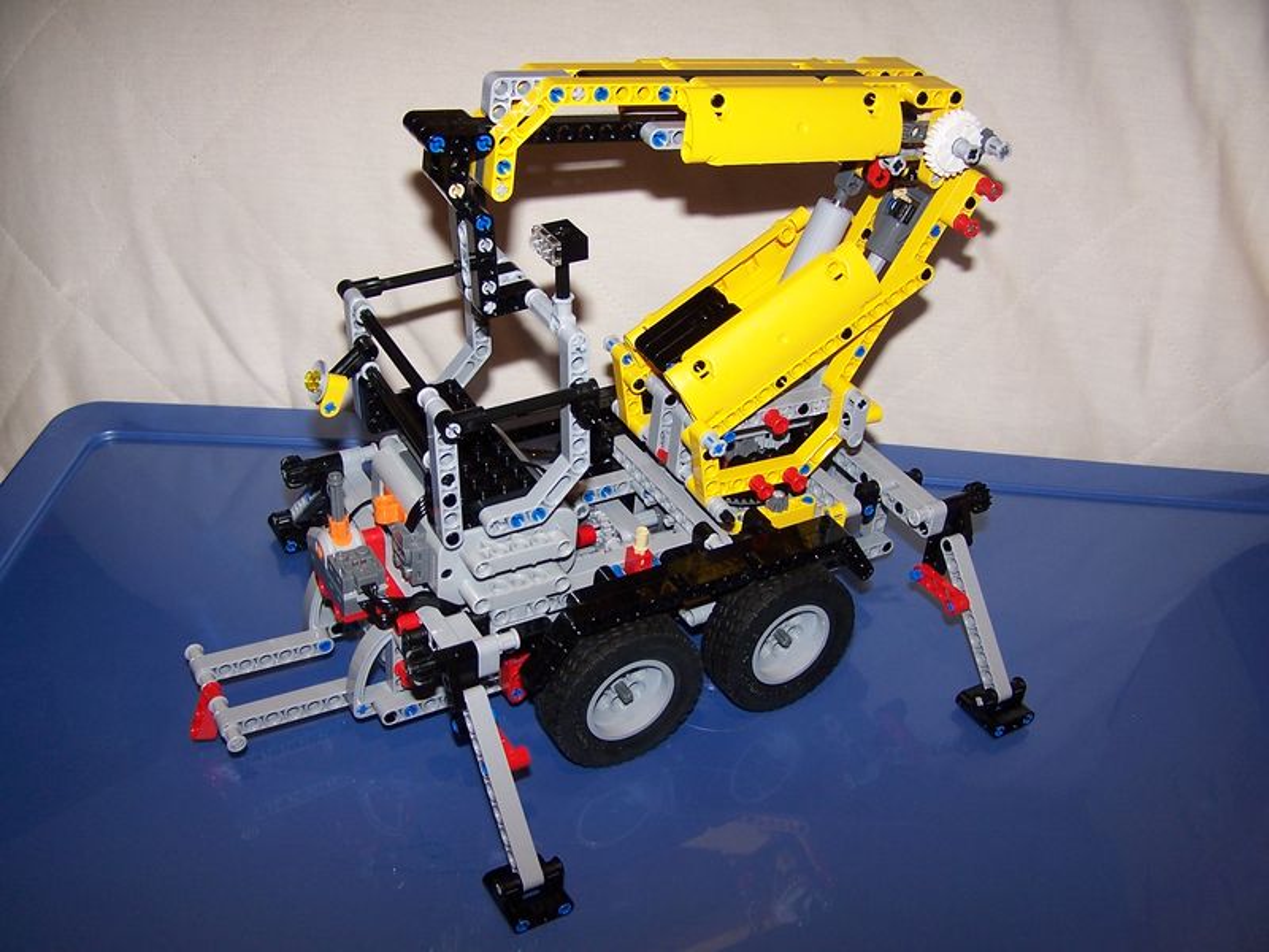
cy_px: 476
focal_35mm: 38
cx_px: 634
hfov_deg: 49.0
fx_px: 1393
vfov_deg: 37.7
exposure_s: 1/60
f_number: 2.8
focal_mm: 6.3
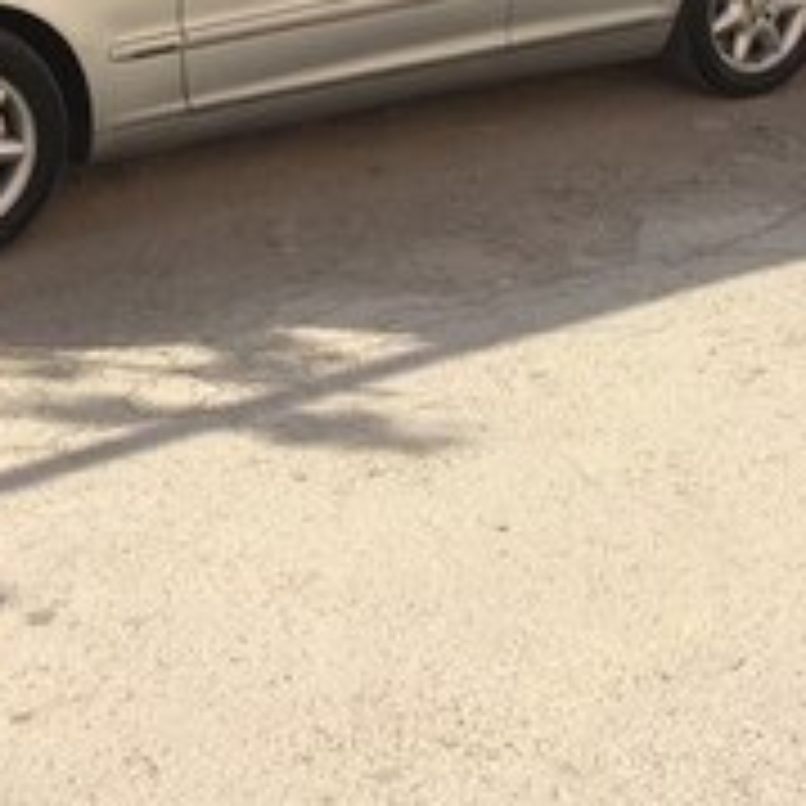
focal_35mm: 71
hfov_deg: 24.2
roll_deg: +1.9
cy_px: -86
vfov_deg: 22.9
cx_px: 275
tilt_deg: -9.9
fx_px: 1870
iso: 32
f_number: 2.2
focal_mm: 4.15
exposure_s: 1/1786
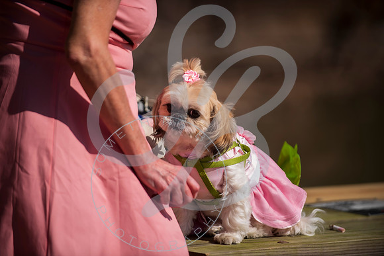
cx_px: 192
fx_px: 2134
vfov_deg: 6.9
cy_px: 128
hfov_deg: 10.3
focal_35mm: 200
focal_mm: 200
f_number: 2.8
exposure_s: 1/2000
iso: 100
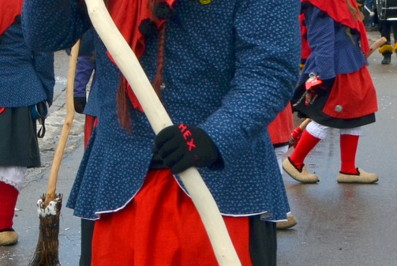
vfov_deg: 11.0
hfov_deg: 16.4
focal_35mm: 124
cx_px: 118
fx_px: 1369
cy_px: 38
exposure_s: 1/200
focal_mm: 26
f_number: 9
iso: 100
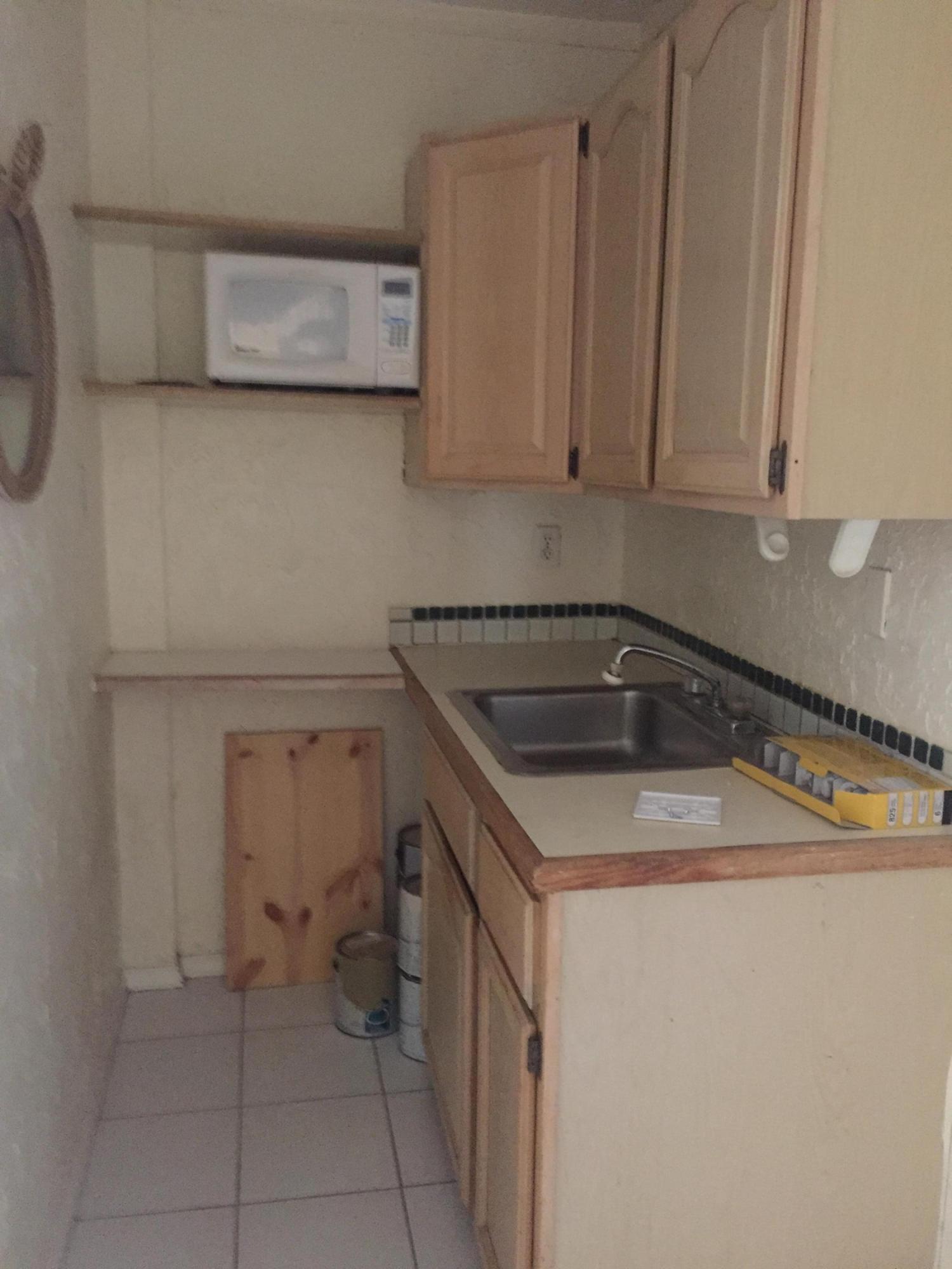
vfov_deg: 61.7
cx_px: 476
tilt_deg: -8.8
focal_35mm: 29
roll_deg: -0.6
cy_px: 634
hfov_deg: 48.2
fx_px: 1063
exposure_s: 1/15
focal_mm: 4.15
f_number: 2.2
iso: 500
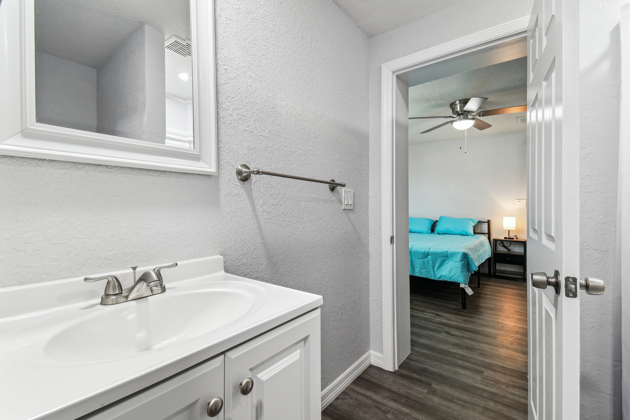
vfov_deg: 77.3
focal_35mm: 15
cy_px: 210
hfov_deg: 100.4
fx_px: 262
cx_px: 315
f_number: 7.1
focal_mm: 10
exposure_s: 1/3.33
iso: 100
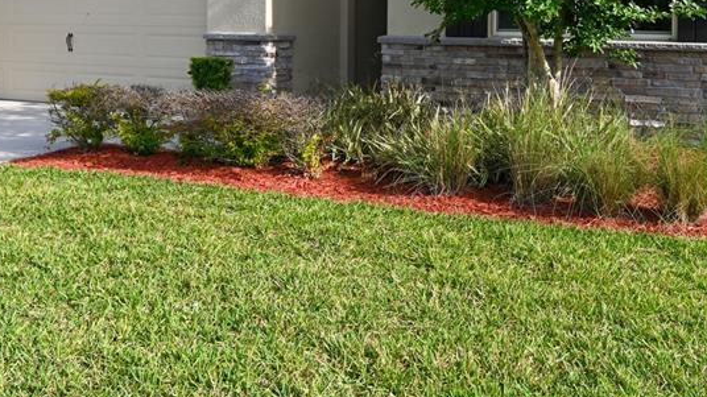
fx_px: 825
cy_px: -11
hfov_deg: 46.4
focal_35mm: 44
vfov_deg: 25.6
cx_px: 340
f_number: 6.3
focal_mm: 15
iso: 100
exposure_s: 1/320
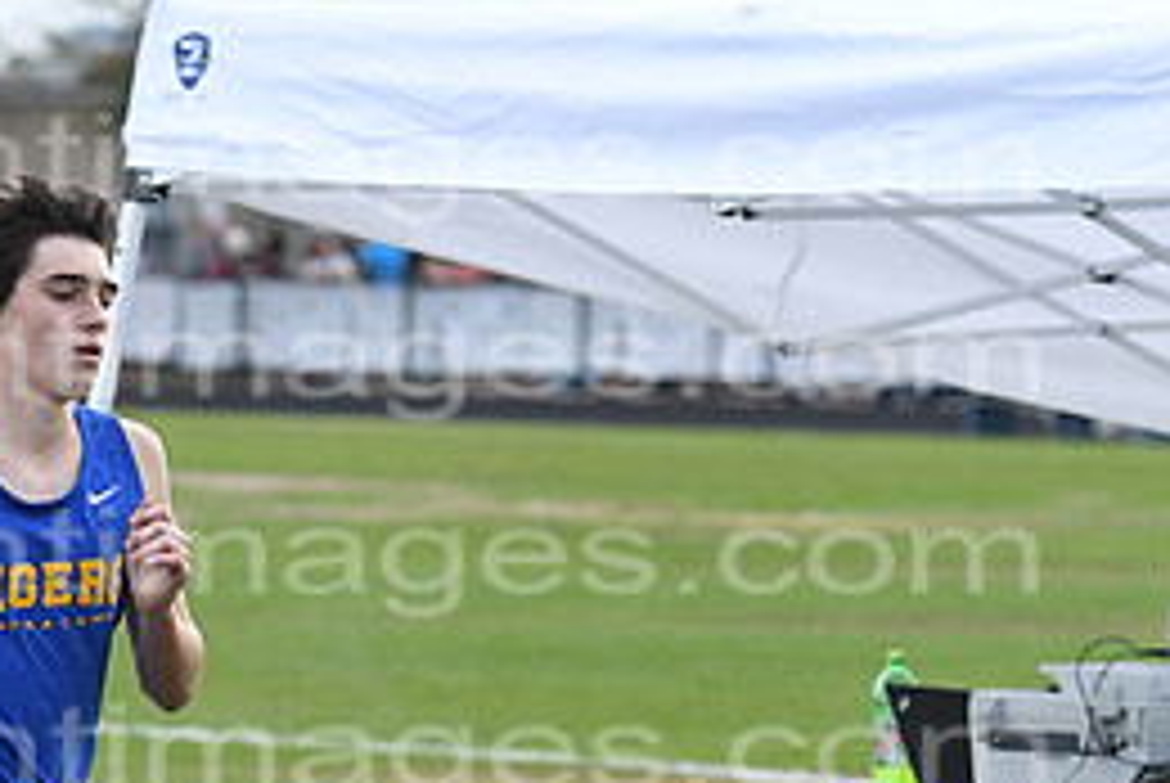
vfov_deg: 3.9
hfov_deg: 5.8
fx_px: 11424
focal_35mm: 351
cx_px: 36
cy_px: 857
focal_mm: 105
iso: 800
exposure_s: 1/2000
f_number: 4
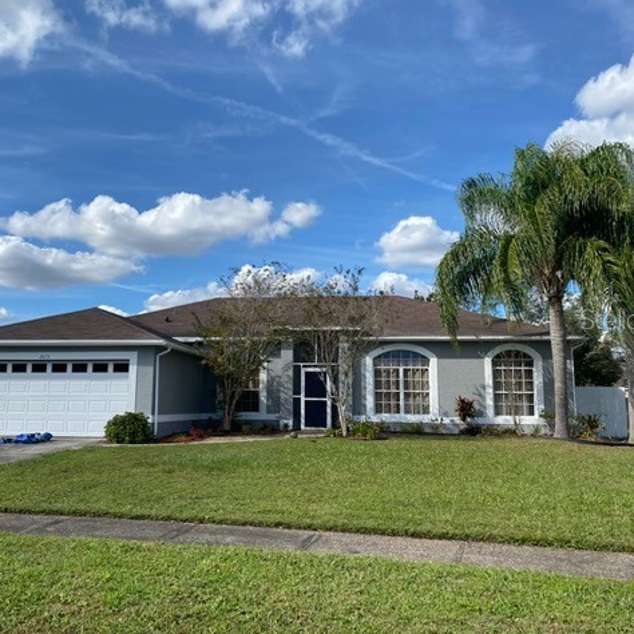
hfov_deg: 52.4
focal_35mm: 31
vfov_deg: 52.5
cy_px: 318
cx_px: 278
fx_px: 642
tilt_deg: +7.9
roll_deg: -0.9
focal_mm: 4.25
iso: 32
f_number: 1.8
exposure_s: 1/3125
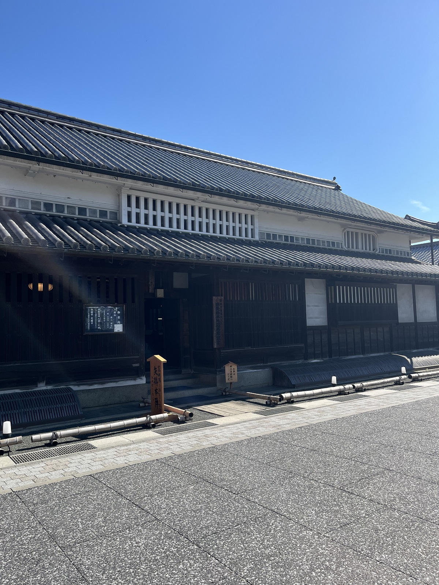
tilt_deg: +2.0
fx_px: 440
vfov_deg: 67.3
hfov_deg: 53.1
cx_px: 220
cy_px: 292
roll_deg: +2.7
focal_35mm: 26
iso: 50
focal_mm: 5.1
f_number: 1.6
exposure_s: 1/2688
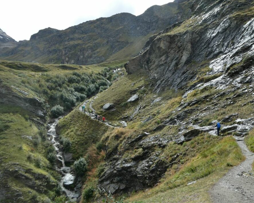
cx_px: 147
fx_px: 263
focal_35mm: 35
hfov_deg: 51.3
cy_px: 94
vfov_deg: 42.2
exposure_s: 1/640
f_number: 3.5
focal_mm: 5.4
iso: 80
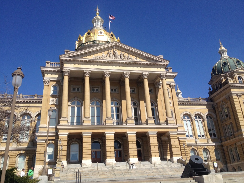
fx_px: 247
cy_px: 92
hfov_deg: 52.6
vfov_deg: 40.7
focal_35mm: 35
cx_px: 122
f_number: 2.4
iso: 50
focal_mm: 4.28
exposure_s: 1/2304
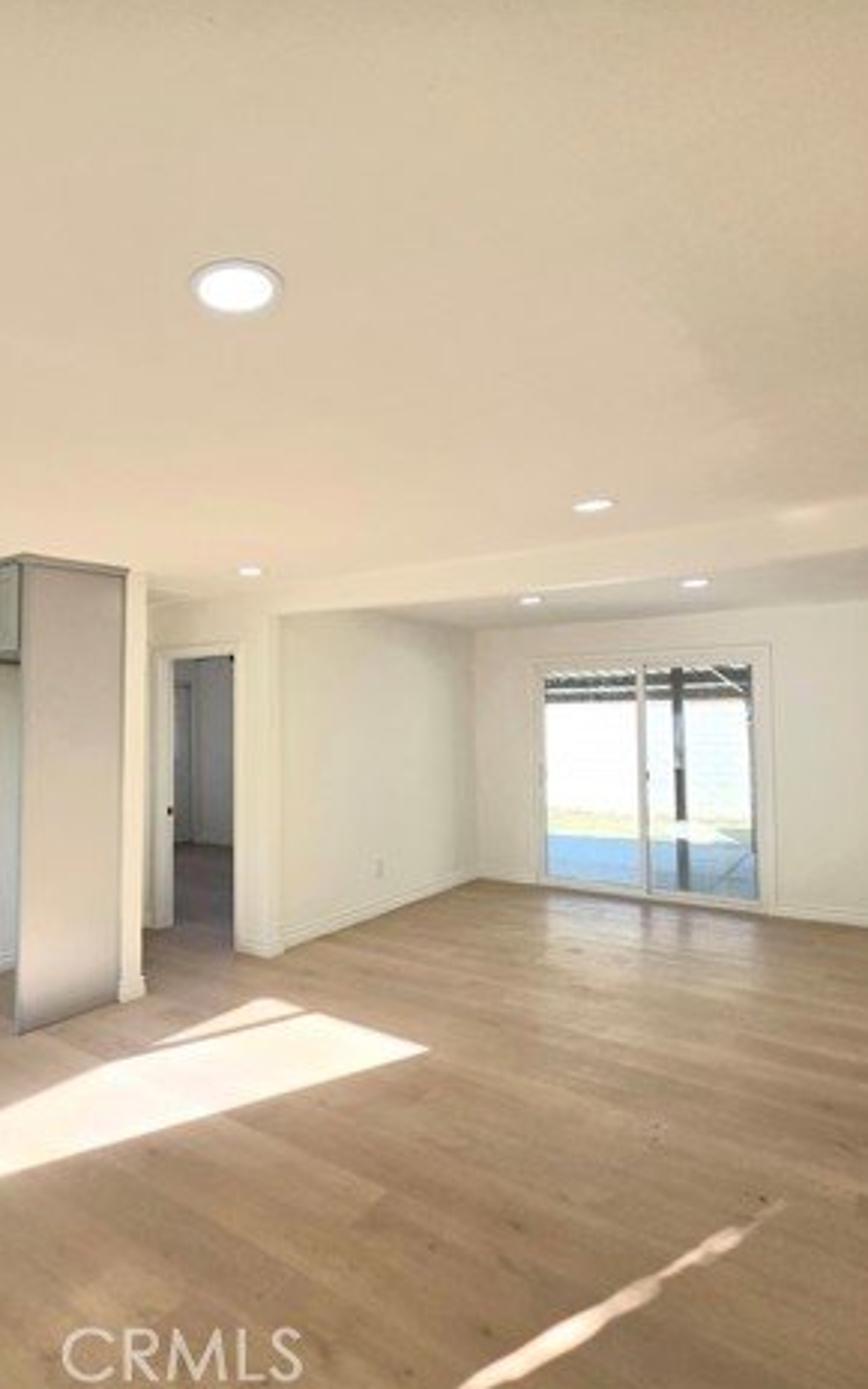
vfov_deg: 88.0
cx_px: 284
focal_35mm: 19
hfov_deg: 60.6
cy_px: 680
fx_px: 719
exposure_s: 1/345
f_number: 1.9
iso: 32
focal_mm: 2.2
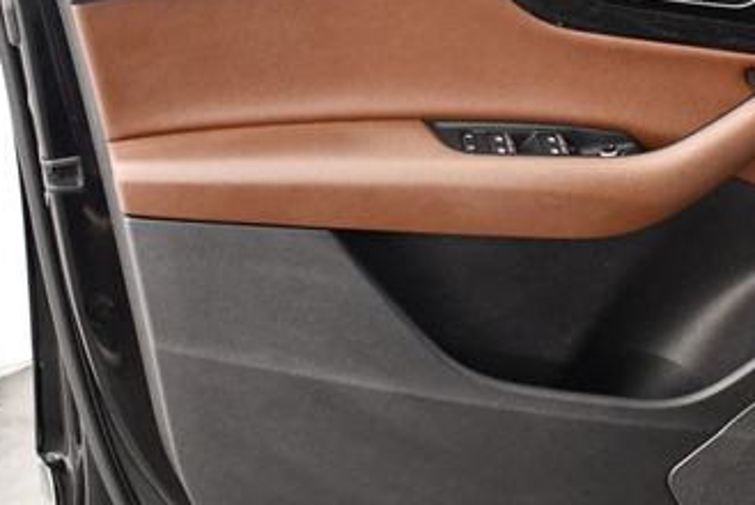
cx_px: 498
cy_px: 225
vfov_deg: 19.5
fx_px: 1469
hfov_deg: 28.6
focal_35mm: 70
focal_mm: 18
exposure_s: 1/125
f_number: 3.5
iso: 2800
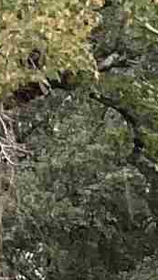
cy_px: 711
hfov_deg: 3.2
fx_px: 2350
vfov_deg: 6.4
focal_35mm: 316
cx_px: 1172
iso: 16
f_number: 1.8
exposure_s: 1/188
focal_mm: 3
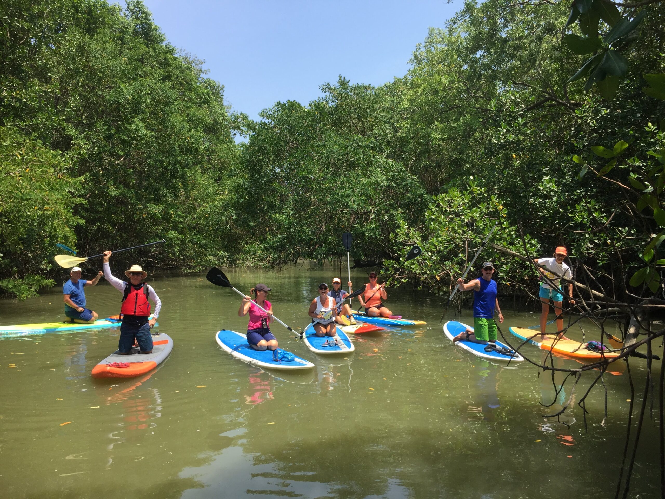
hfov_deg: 61.7
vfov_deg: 48.2
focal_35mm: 29
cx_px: 332
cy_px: 250
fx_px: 557
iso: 32
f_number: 2.2
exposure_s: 1/1041
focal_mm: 4.15
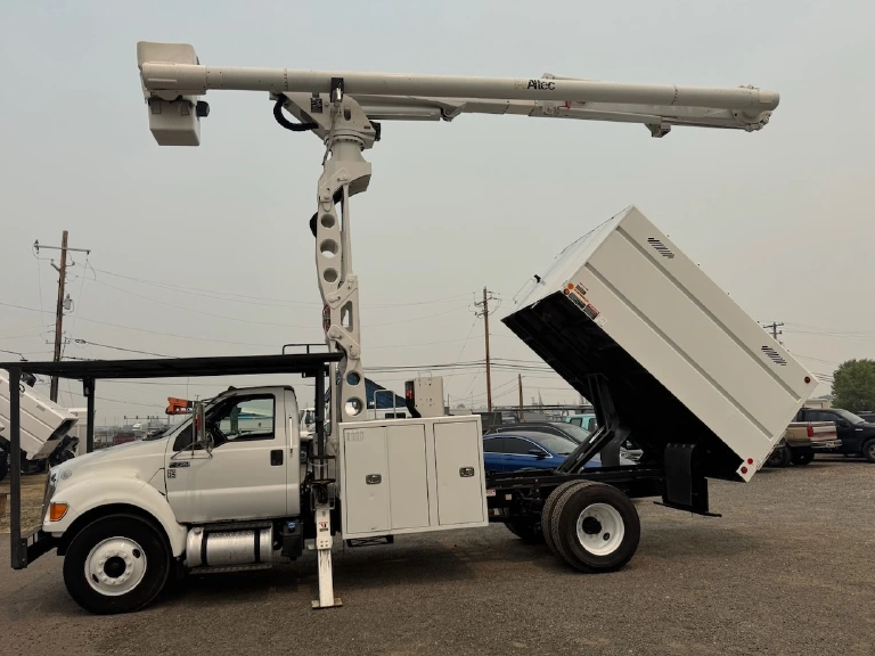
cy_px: 339
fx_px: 632
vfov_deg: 54.9
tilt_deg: +6.1
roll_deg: +1.9
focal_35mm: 25
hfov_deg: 69.4
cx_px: 420
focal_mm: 6.76
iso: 80
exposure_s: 1/9009
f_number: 1.78
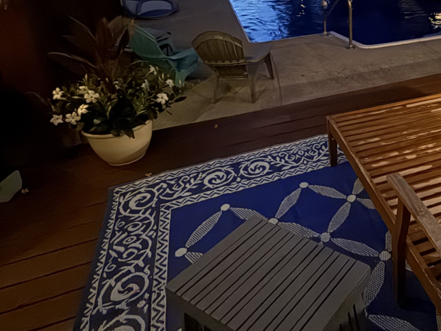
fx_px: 433
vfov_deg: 39.3
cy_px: 45
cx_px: 400
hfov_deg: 48.1
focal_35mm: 34
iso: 2000
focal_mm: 2.22
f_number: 2.2
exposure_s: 1/8
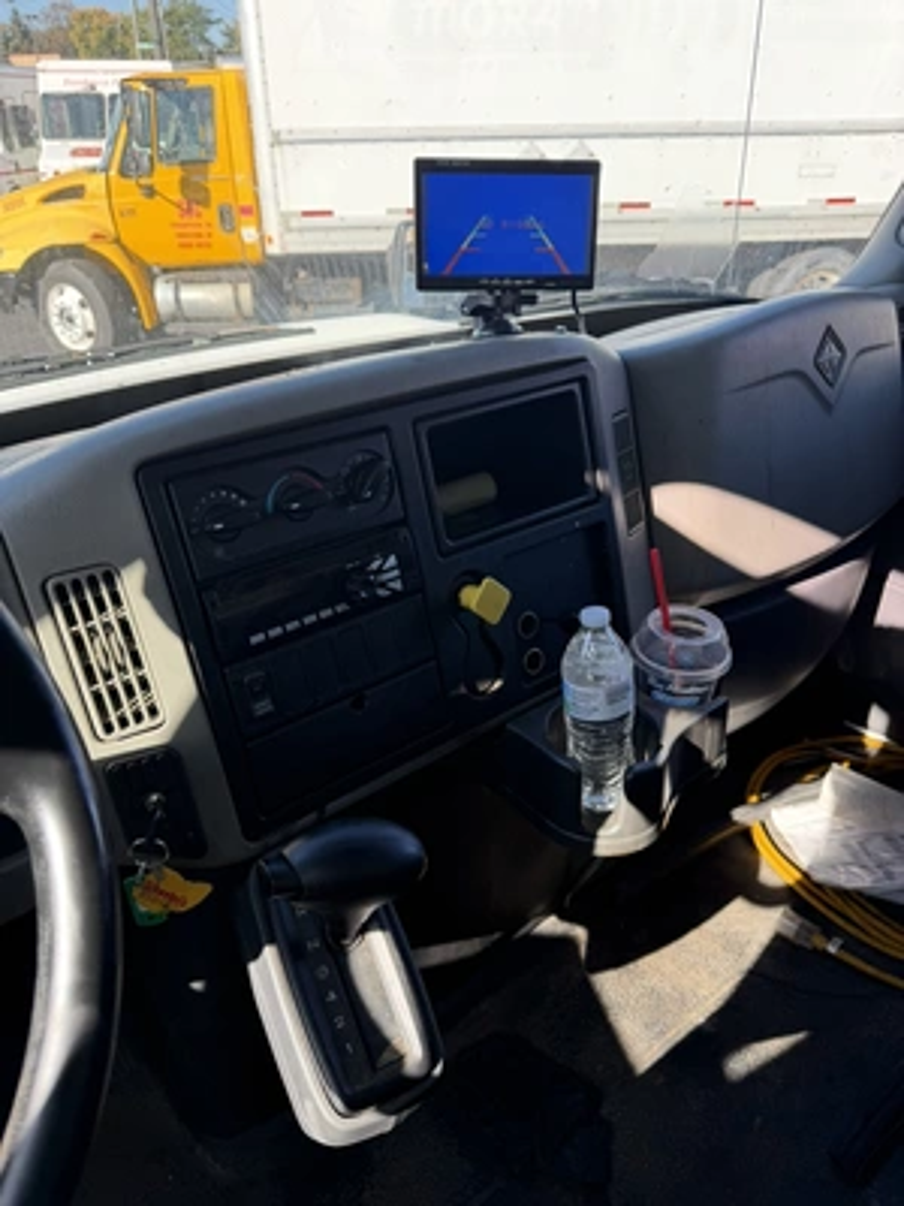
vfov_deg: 71.6
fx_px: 836
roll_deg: +2.5
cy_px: 603
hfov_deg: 56.8
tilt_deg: -29.5
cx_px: 452
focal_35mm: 24
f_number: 1.78
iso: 80
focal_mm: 6.76
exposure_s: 1/532
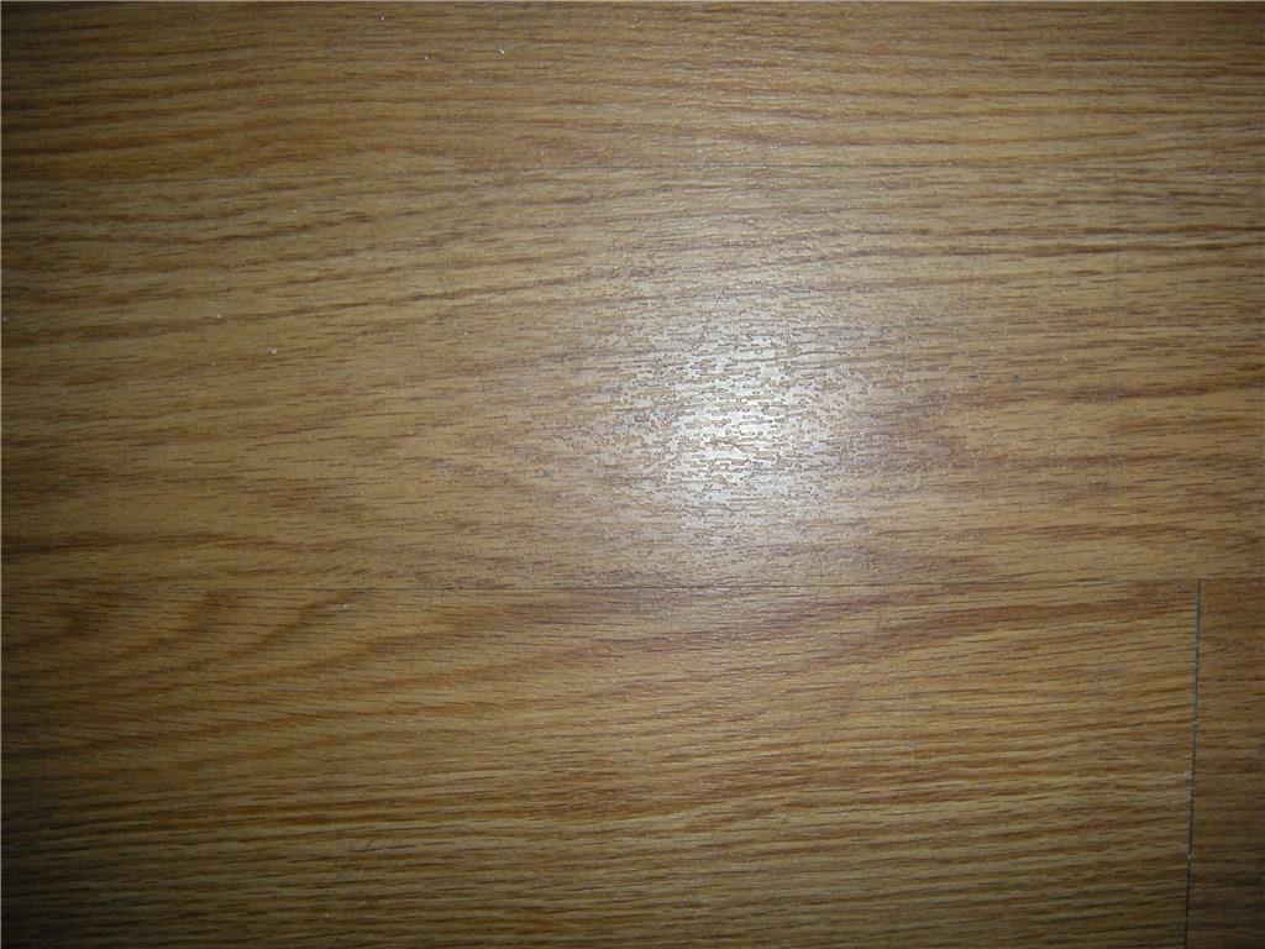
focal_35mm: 35
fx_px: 1279
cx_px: 632
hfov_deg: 52.6
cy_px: 474
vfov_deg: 40.7
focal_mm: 5.9
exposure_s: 1/60
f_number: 3.8
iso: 200
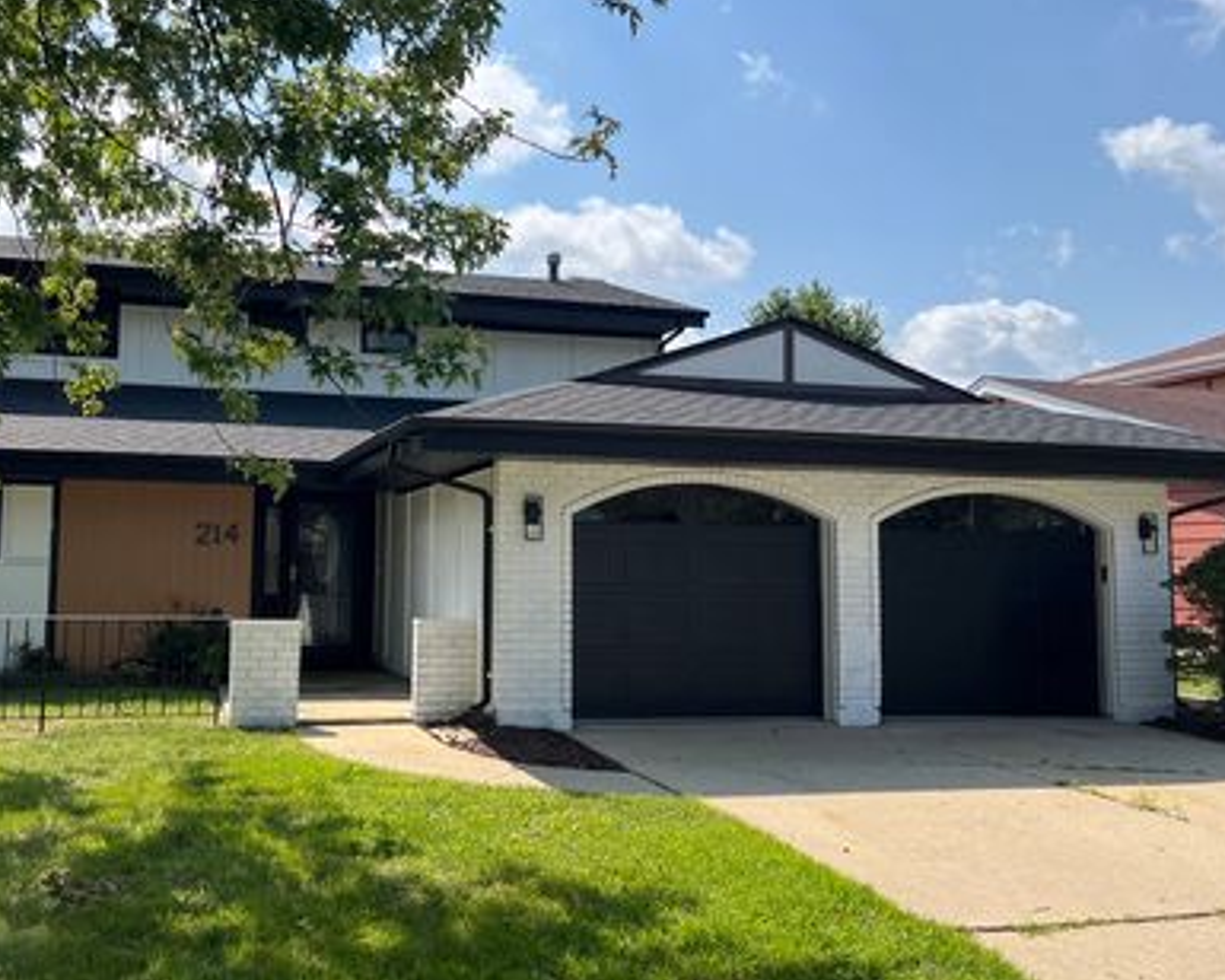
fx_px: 1196
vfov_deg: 44.5
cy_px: 460
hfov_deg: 53.6
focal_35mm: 33
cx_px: 458
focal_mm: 5.7
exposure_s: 1/4444
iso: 50
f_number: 1.5
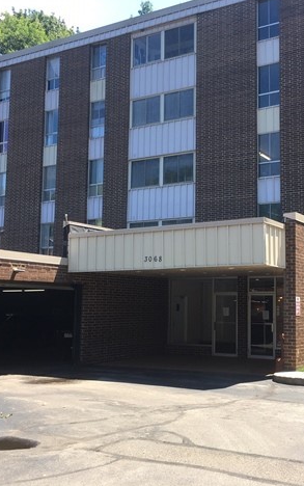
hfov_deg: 30.3
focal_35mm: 42
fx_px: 556
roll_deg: -0.1
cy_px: 239
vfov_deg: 47.2
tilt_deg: +6.0
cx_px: 203
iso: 25
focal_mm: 4.15
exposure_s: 1/316
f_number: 2.2
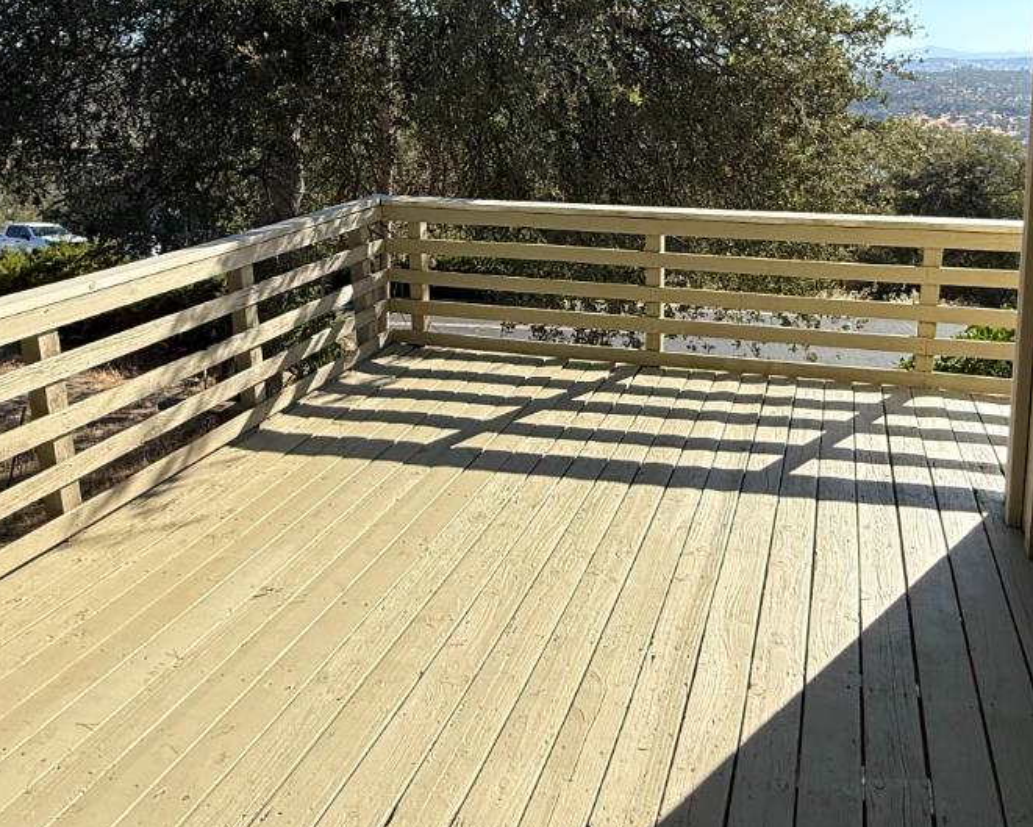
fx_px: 948
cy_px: 238
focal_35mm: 31
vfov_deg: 45.9
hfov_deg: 57.1
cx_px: 558
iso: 64
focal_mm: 2.22
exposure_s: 1/1339
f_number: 2.2
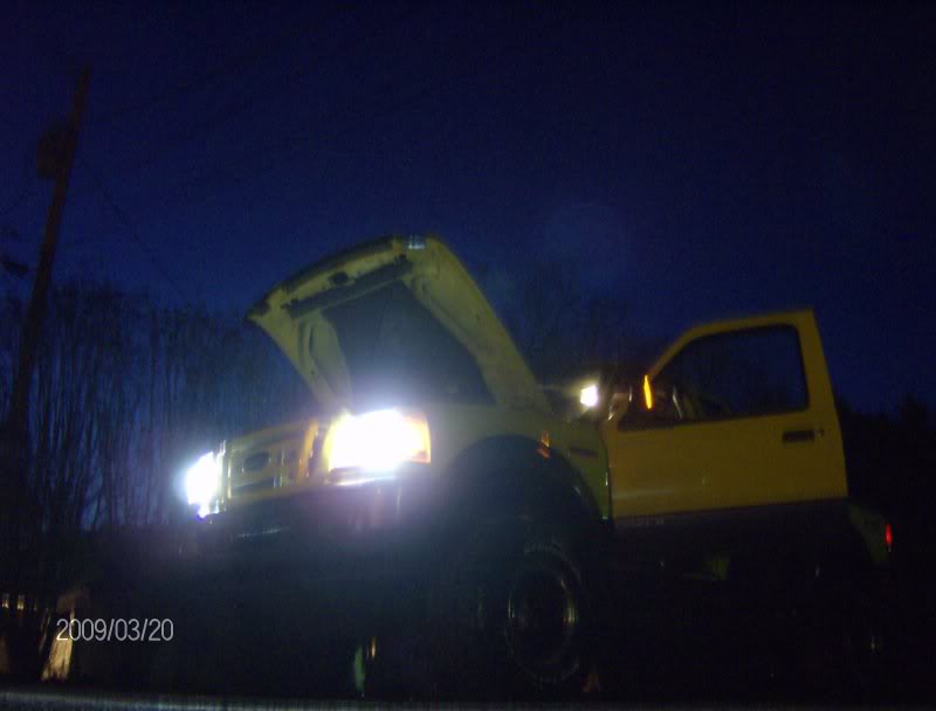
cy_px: 356
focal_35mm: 36
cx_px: 468
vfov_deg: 40.0
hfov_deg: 51.1
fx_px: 978
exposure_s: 1/1.42
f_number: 2.8
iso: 200
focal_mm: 6
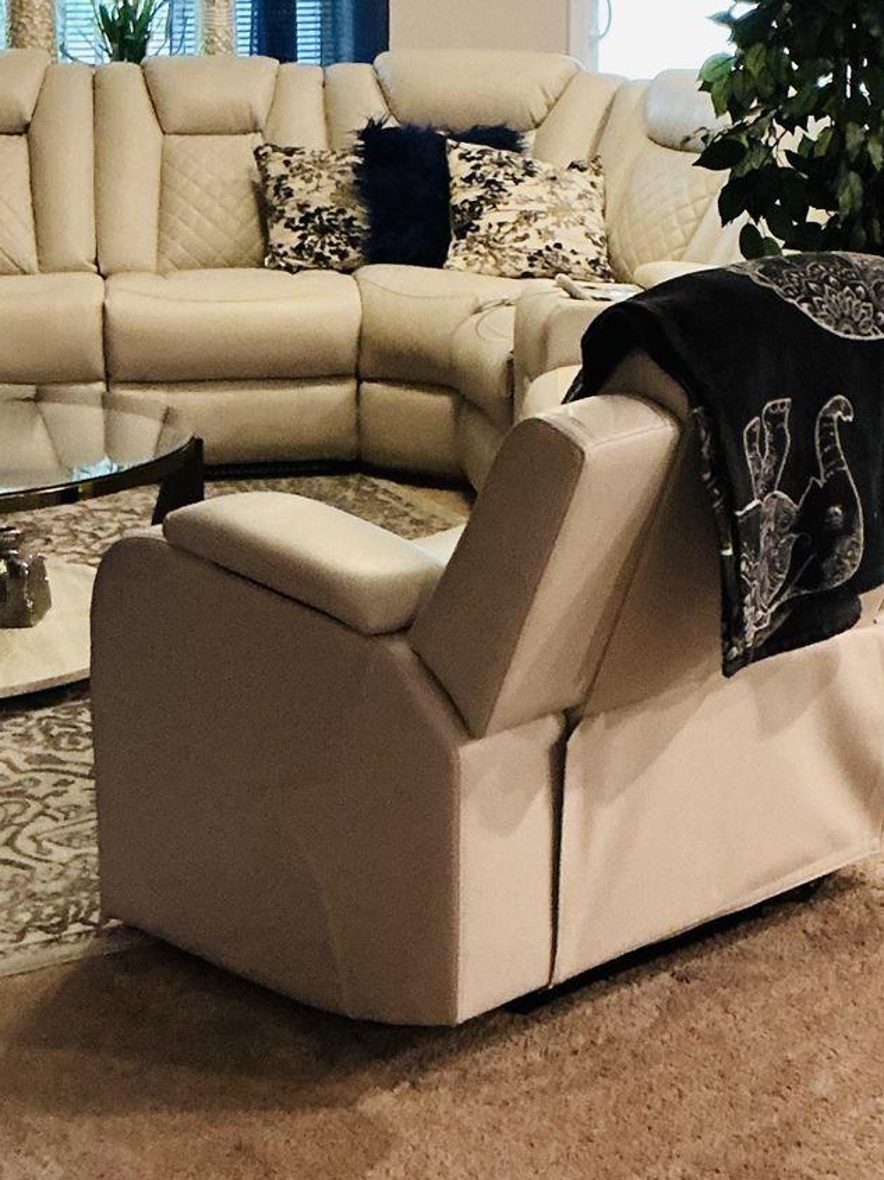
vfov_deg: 24.5
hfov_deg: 18.4
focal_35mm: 79
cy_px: 315
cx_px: 782
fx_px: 2691
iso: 250
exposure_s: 1/30
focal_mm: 3
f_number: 1.8
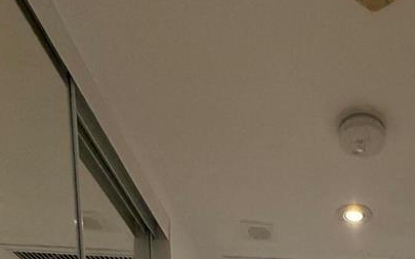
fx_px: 498
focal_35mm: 44
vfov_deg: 16.9
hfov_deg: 41.7
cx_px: 373
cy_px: 569
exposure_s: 1/120
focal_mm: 2.22
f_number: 2.2
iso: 250
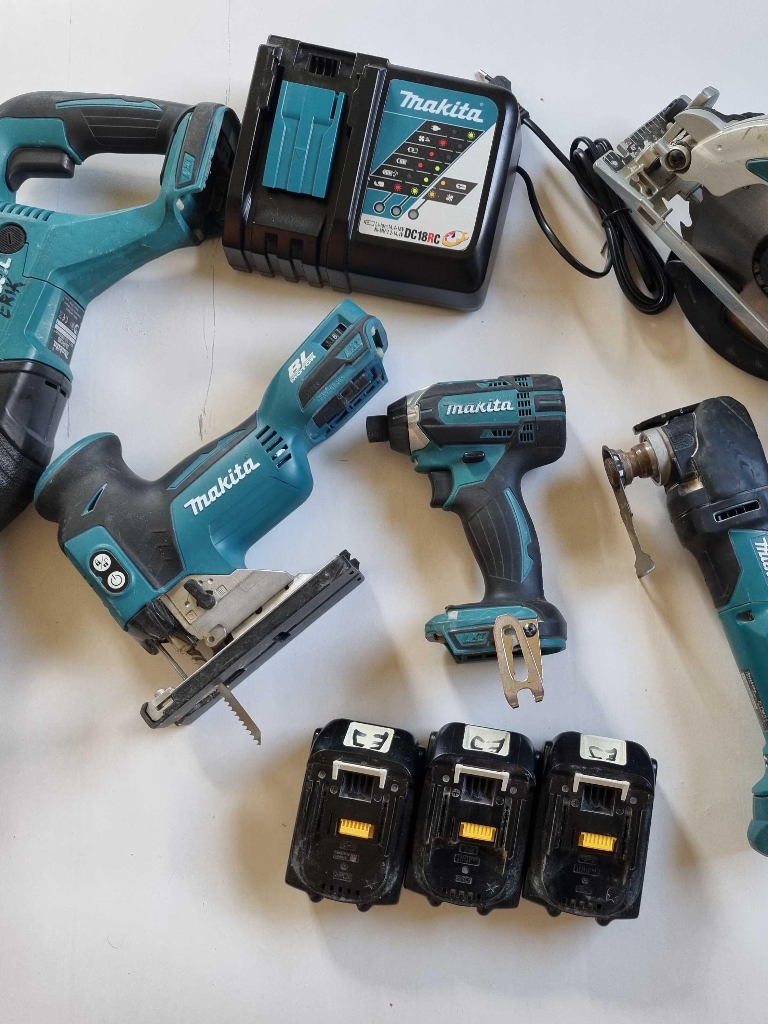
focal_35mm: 35
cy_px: 514
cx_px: 450
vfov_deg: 52.6
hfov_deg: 40.6
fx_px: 1035
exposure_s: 1/100
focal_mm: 5.4
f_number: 1.8
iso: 200
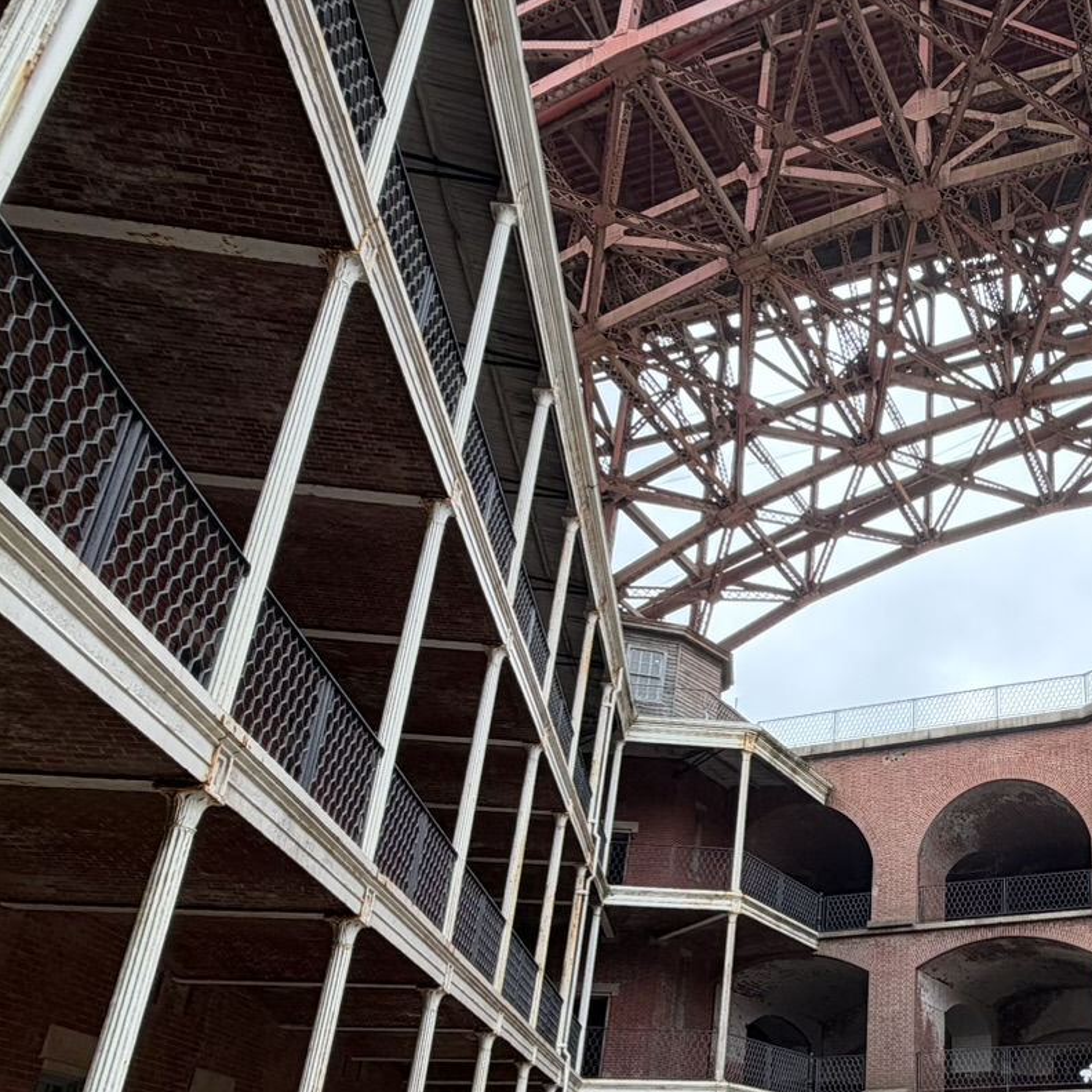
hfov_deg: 46.0
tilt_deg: +22.8
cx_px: 991
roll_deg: +0.4
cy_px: 739
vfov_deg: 50.1
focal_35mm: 32
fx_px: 1142
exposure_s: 1/400
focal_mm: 2.22
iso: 50
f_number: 2.2
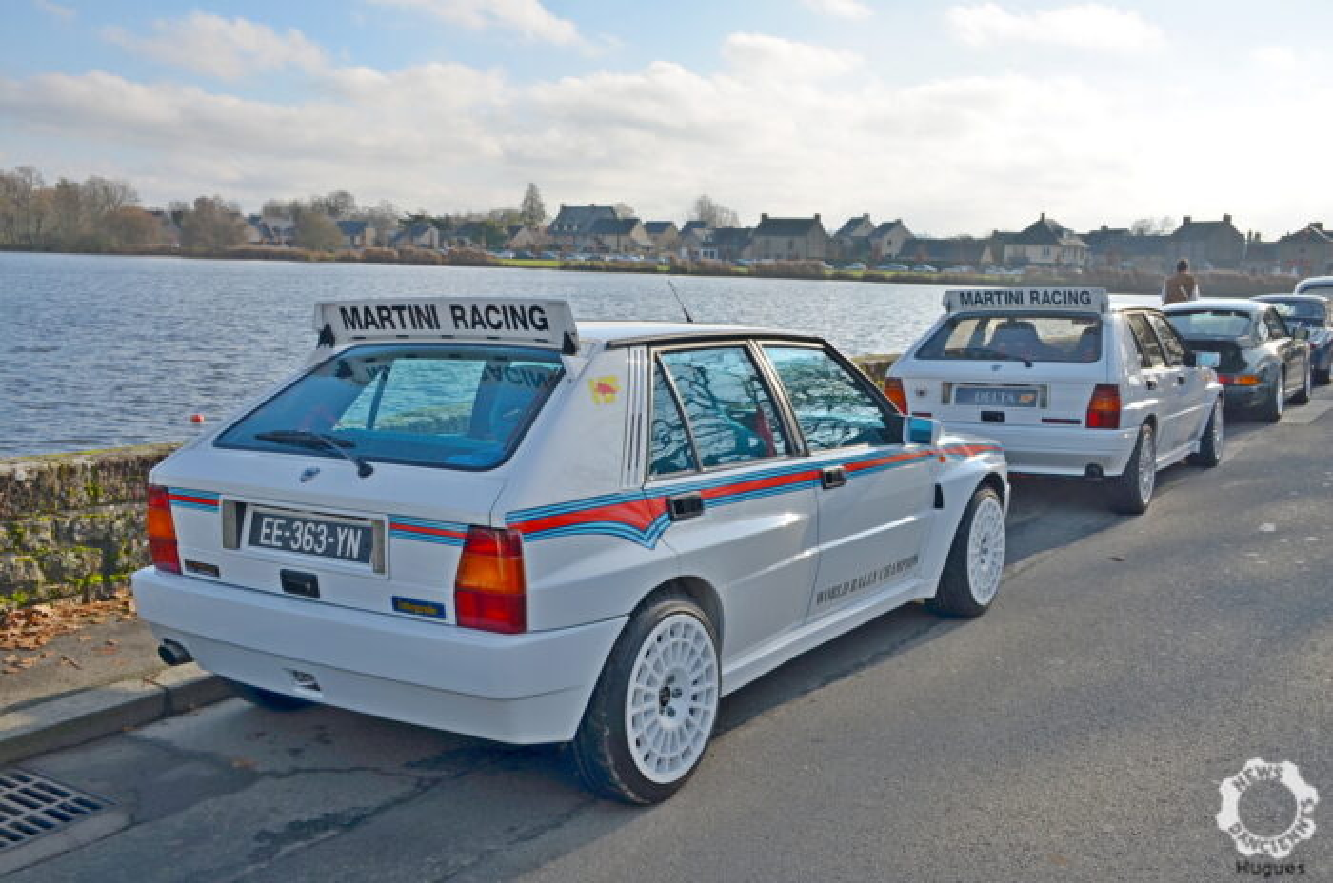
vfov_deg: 38.2
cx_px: 666
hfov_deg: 55.2
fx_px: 1275
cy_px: 442
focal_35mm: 34
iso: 100
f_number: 9
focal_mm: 23
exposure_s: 1/320
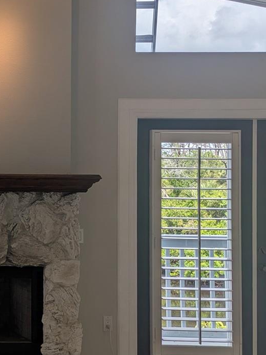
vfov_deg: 34.9
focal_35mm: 55
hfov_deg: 24.5
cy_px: 169
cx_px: -37
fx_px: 564
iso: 46
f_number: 1.85
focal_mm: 6.81
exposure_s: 1/1058
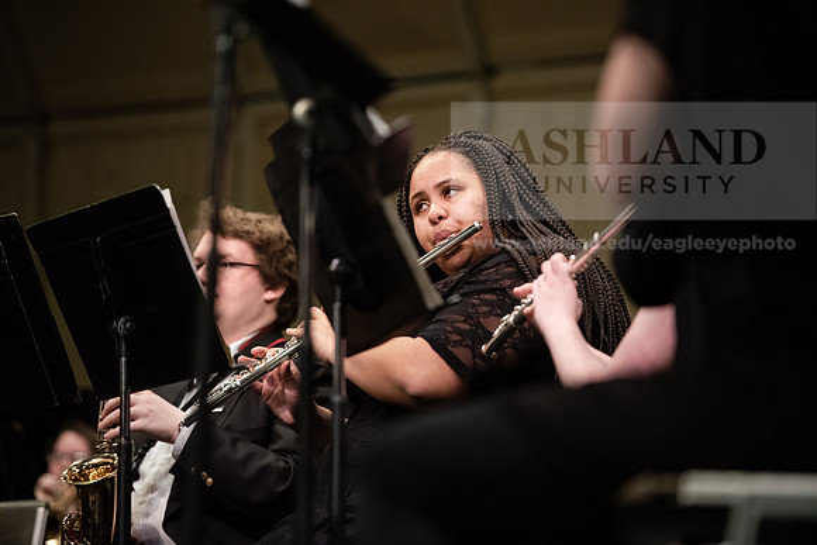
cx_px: 408
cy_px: 272
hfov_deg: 11.7
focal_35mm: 175
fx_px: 3972
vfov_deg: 7.9
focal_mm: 175
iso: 2500
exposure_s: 1/250
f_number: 3.2
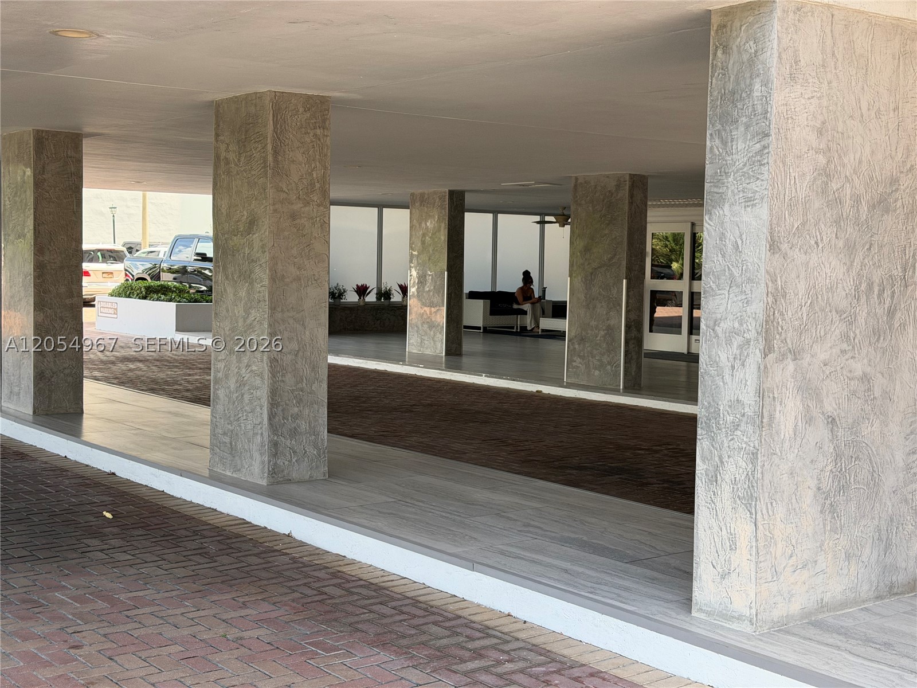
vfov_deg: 30.3
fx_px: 1272
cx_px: 458
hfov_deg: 39.7
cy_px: 344
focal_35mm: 48
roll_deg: -1.2
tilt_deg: -2.8
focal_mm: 6.76
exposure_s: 1/570
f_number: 1.78
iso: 100
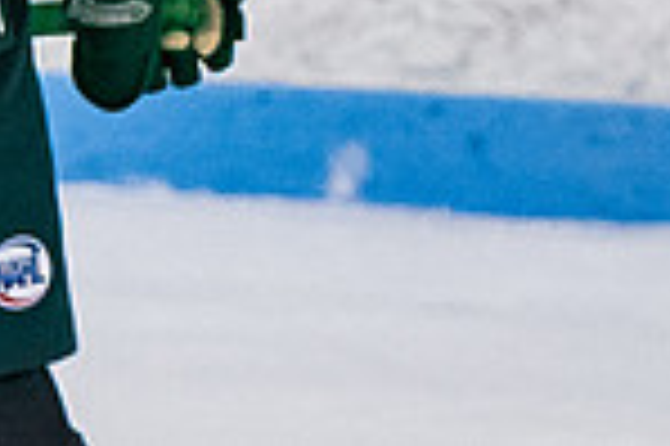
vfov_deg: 0.8
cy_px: -376
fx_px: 32459
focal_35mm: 1746
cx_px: -167
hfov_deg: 1.2
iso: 2500
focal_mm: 135
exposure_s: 1/800
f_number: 3.5
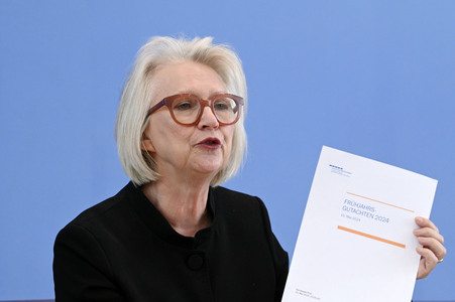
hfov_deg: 15.2
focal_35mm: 135
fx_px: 1705
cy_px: 151
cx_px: 228
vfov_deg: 10.1
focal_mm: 135
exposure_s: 1/1250
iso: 5000
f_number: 7.1
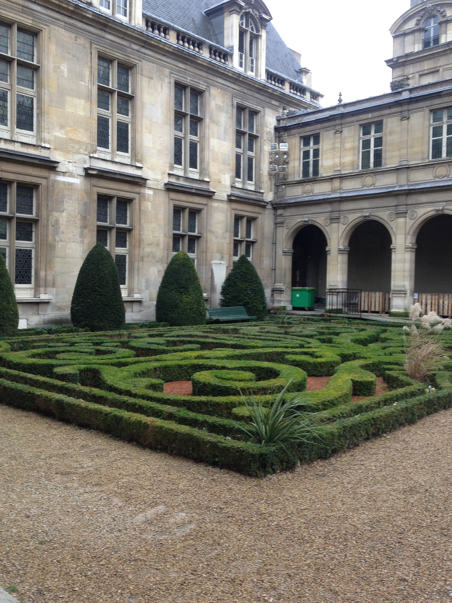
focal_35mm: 35
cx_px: 226
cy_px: 302
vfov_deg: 52.6
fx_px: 609
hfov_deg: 40.7
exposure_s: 1/60
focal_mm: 4.28
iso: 50
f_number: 2.4
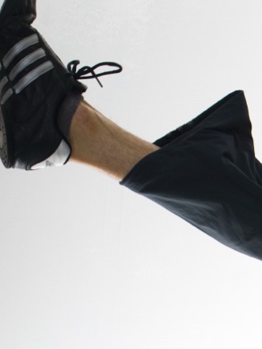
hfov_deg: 8.7
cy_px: 545
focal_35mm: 165
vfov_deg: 11.4
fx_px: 1664
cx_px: 417
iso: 100
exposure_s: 1/200
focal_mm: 28
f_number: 8
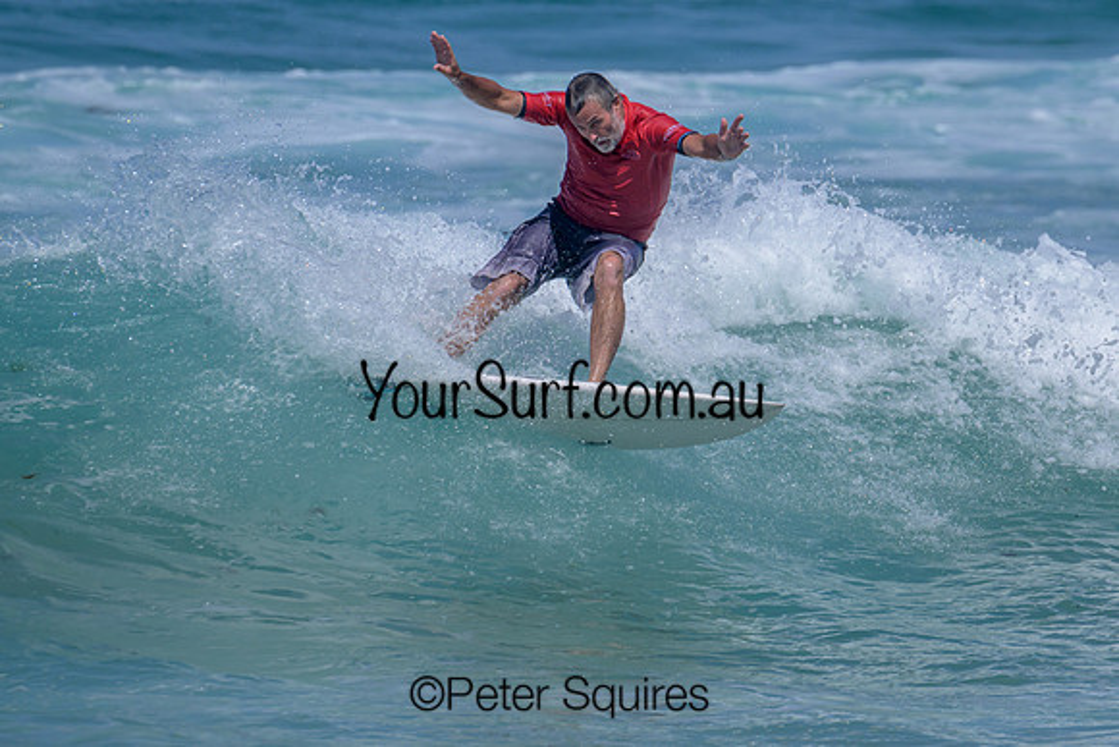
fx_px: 26455
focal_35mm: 851
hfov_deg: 2.4
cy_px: 407
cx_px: 756
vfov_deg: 1.6
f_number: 11
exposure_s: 1/2000
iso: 450
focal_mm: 630
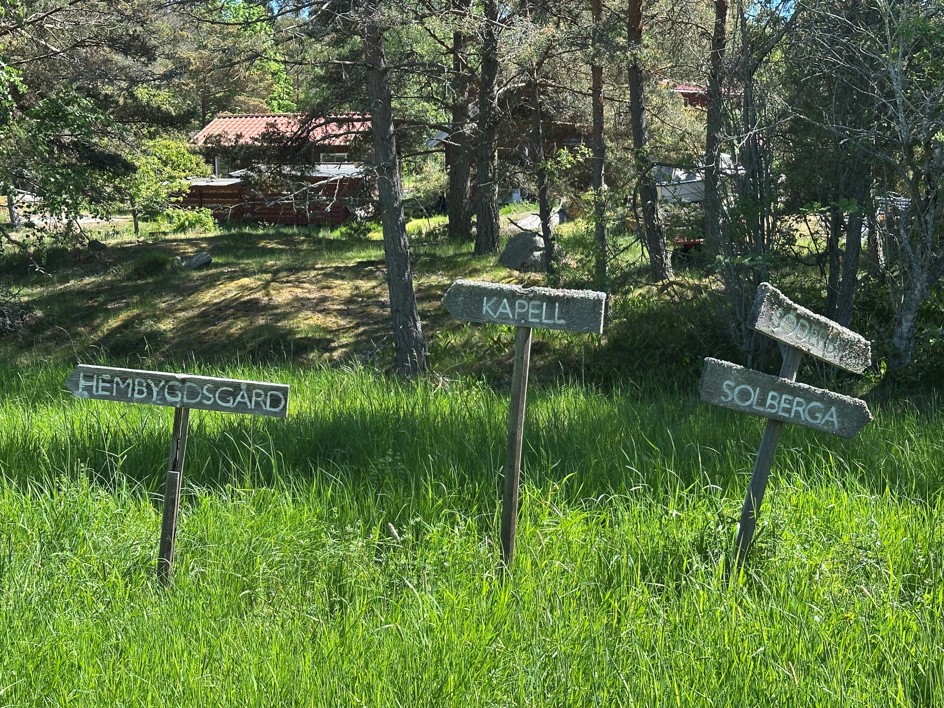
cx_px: 472
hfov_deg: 39.7
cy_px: 354
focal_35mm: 48
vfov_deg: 30.3
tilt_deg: -7.8
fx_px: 1309
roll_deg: -0.2
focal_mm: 6.86
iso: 64
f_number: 1.78
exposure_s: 1/797
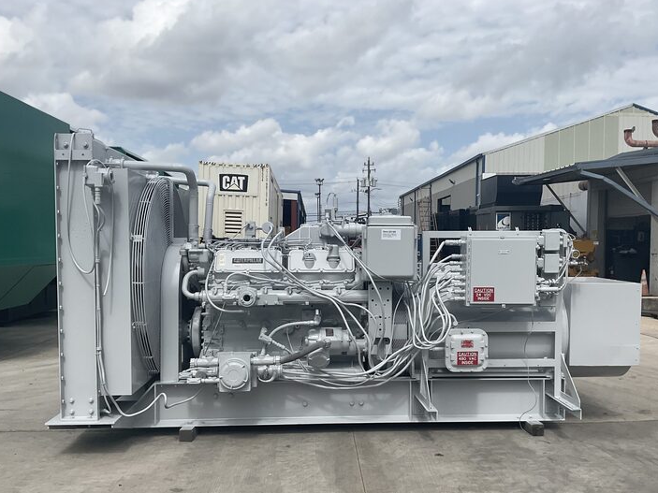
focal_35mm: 33
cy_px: 271
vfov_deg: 42.9
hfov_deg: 55.3
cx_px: 348
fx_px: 627
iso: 16
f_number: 1.8
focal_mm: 3
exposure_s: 1/3534
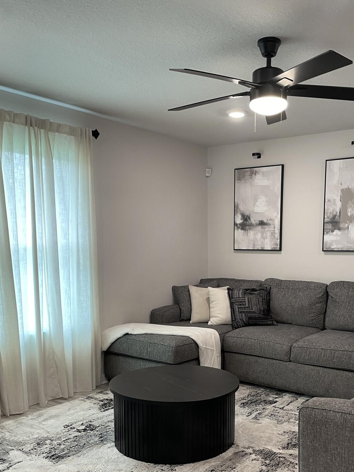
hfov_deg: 39.5
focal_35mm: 36
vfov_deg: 50.6
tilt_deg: -6.2
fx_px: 491
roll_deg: -0.1
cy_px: 308
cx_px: 216
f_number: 1.6
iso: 100
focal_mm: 4.2
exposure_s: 1/60
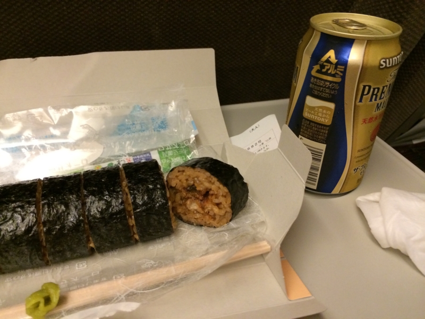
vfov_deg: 46.8
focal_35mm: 30
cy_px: 160
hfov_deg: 60.0
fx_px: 368
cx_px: 212
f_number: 2.2
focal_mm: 4.12
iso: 250
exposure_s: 1/30
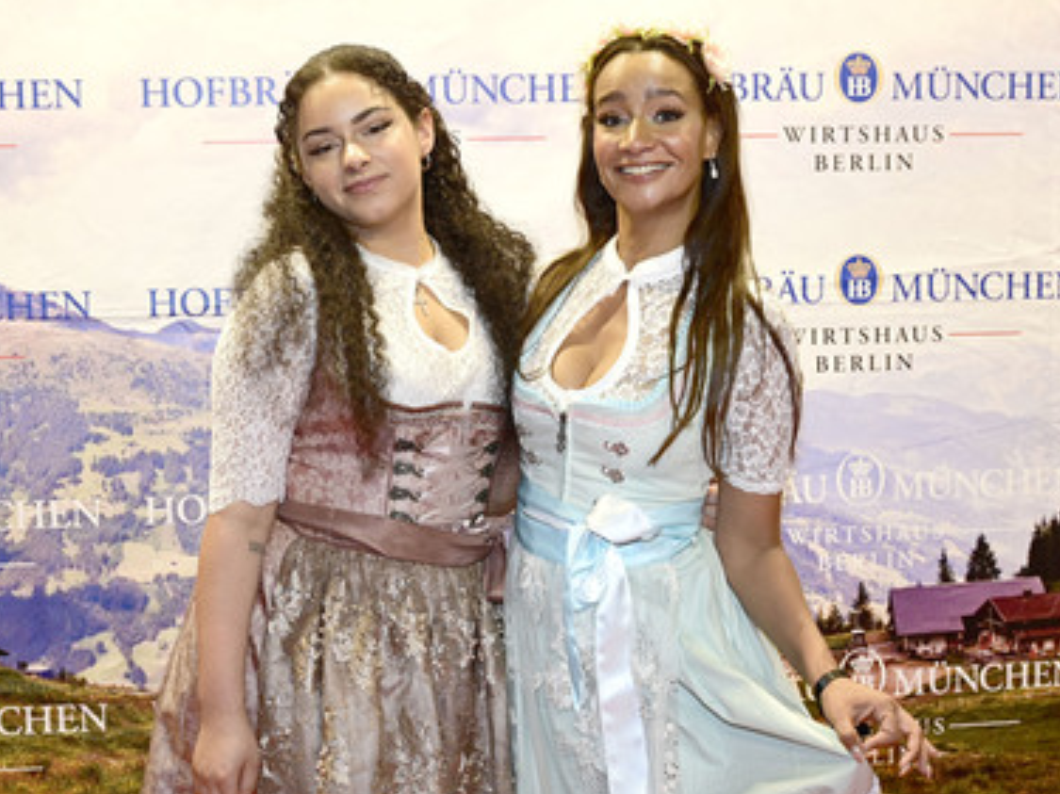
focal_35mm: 52
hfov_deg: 36.8
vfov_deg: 28.0
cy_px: 418
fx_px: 1592
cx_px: 488
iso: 1000
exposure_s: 1/200
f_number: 5.6
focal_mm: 45
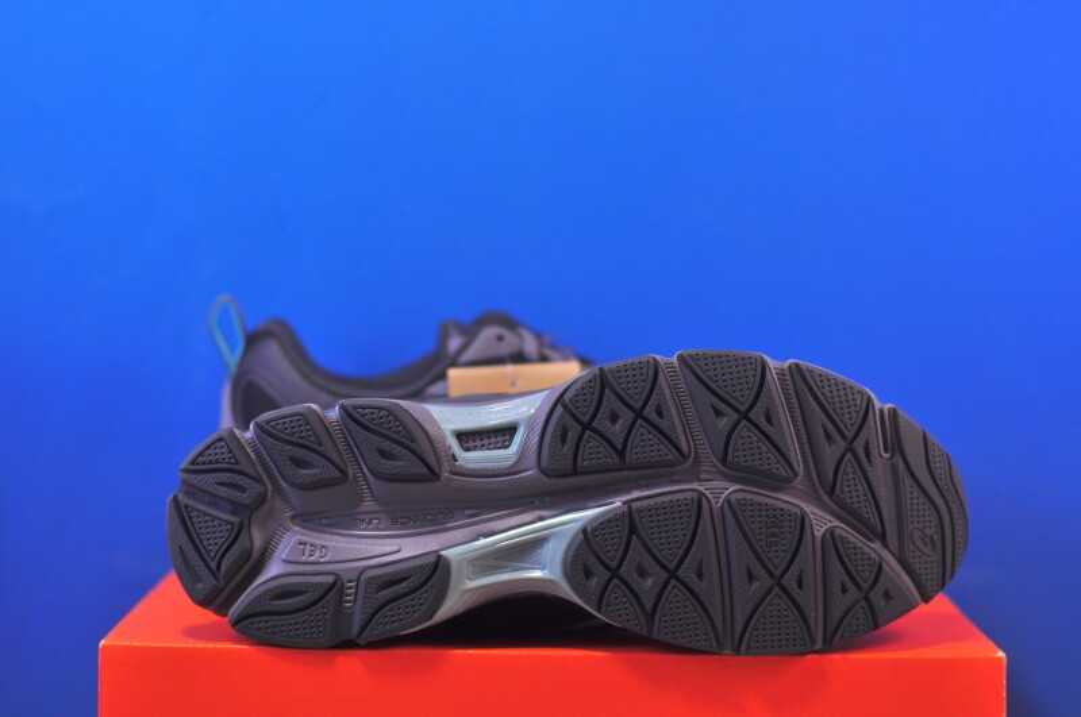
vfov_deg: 18.1
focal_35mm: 75
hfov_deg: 27.0
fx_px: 2249
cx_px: 540
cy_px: 358
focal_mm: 50
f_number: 2.5
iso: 250
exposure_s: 1/320
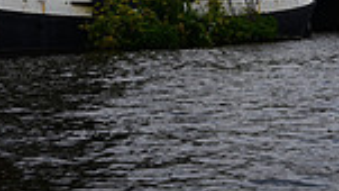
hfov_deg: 18.9
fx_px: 1016
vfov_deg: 10.4
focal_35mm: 113
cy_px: -87
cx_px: 153
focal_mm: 28
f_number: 11
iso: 64
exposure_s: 1/160
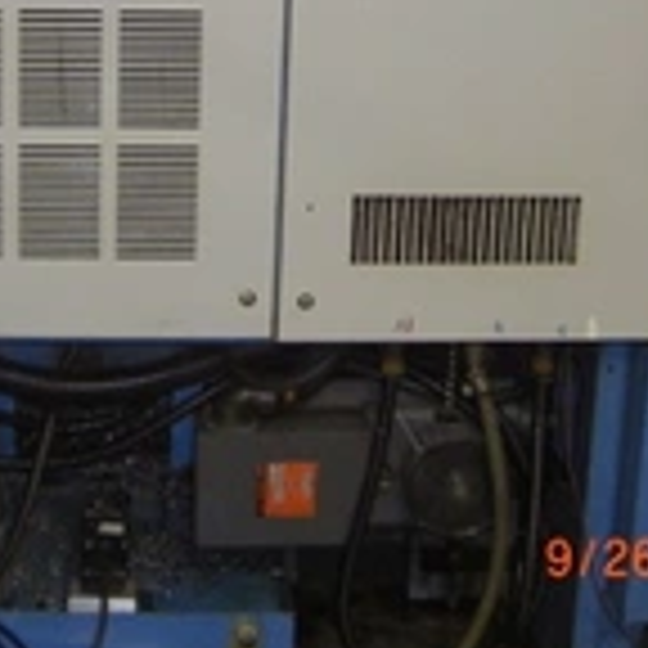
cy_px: 22
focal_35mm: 93
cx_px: 212
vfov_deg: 18.3
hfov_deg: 18.6
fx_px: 1970
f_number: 2.7
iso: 200
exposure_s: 1/60
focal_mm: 6.2
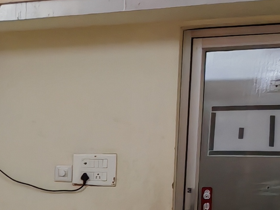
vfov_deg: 16.1
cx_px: -92
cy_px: 238
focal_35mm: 89
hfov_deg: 20.0
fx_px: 720
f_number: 2.2
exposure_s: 1/50
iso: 125
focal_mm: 1.96
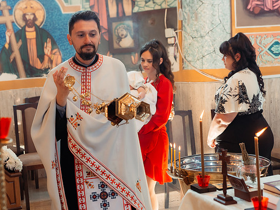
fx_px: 542
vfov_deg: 21.9
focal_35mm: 67
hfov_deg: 28.8
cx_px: 95
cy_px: 95
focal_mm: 48
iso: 1250
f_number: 3.5
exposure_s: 1/250
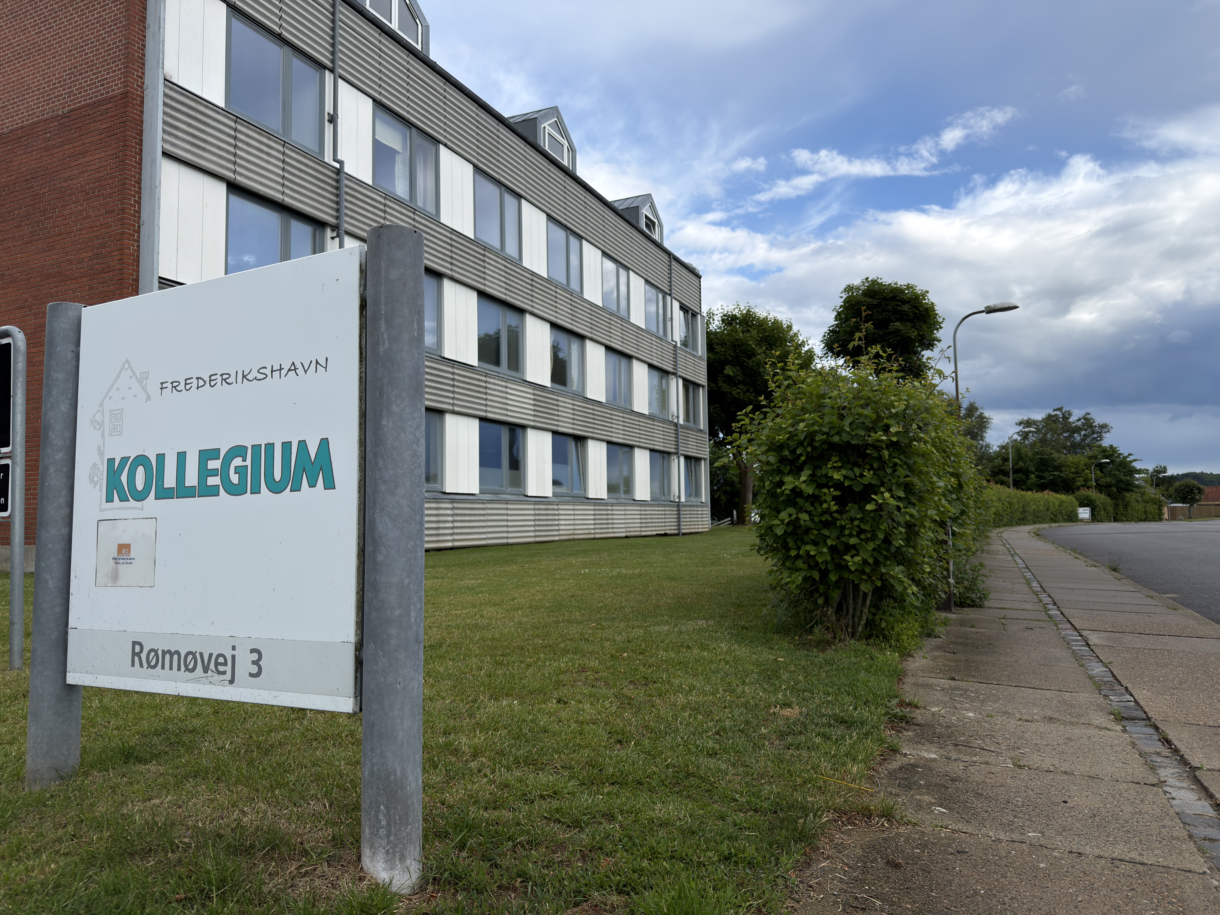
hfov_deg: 71.6
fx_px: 846
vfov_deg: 56.8
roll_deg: +0.8
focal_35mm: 24
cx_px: 610
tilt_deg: +3.7
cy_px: 458
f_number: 1.78
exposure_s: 1/3401
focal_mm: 6.76
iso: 64
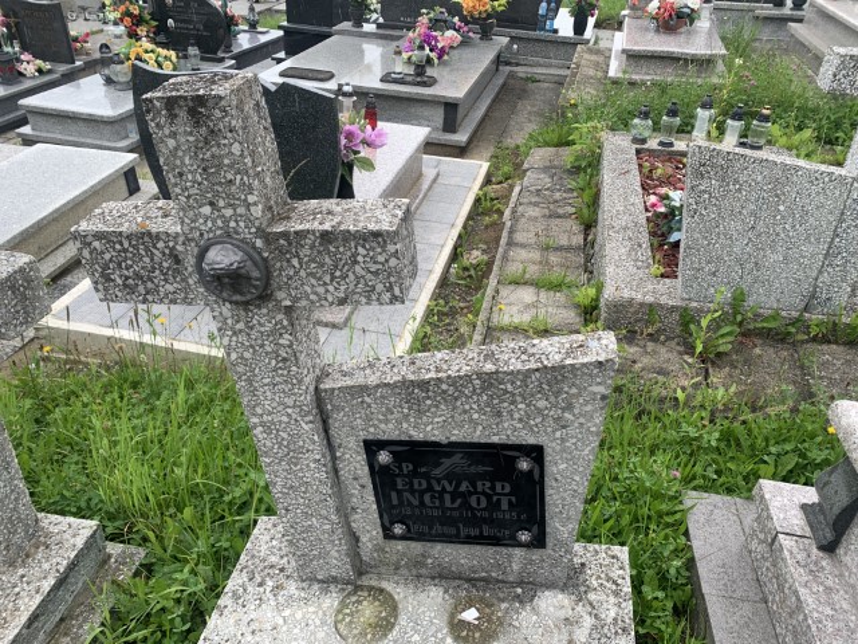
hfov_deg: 67.3
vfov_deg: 53.1
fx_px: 644
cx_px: 429
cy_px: 322
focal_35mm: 26
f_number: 1.8
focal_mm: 4.25
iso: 25
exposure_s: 1/278
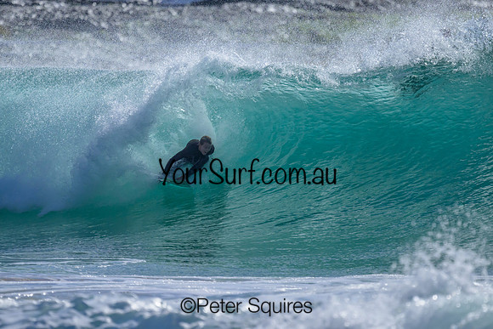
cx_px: 261
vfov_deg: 1.5
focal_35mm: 943
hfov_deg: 2.2
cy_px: 142
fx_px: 12921
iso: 2000
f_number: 6.3
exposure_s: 1/2000
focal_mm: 800
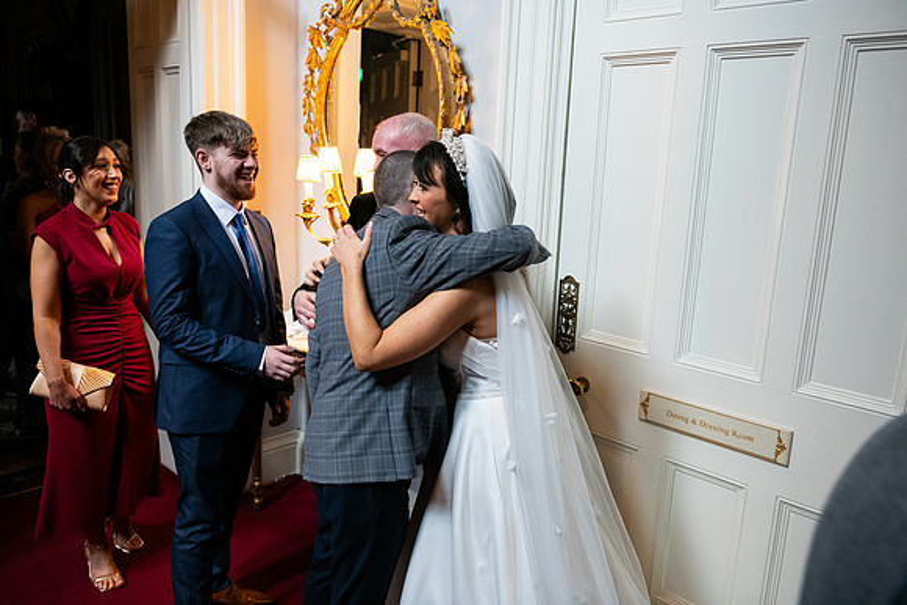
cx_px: 454
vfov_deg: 46.4
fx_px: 706
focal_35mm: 28
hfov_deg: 65.5
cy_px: 302
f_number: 3.5
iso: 1600
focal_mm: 28
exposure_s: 1/160
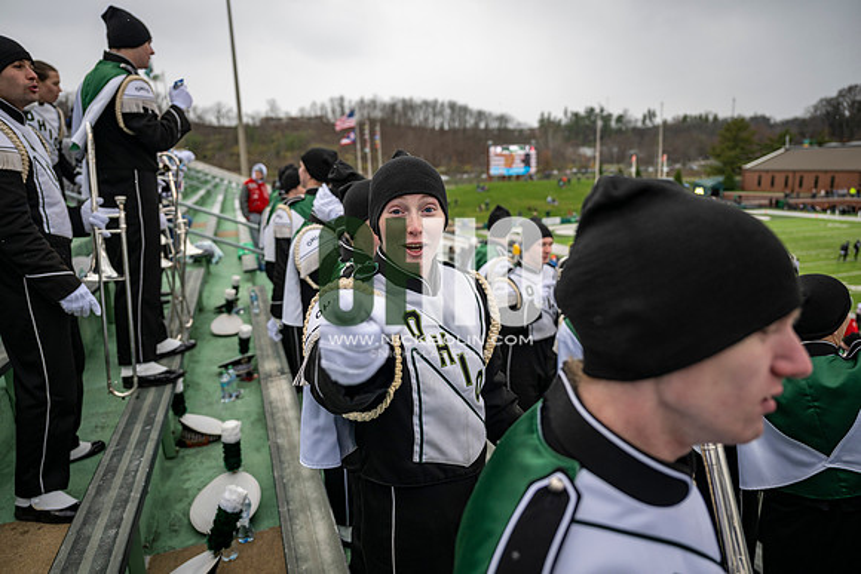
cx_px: 430
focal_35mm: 24
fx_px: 574
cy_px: 287
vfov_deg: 53.2
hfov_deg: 73.7
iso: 160
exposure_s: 1/500
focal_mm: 24
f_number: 2.8
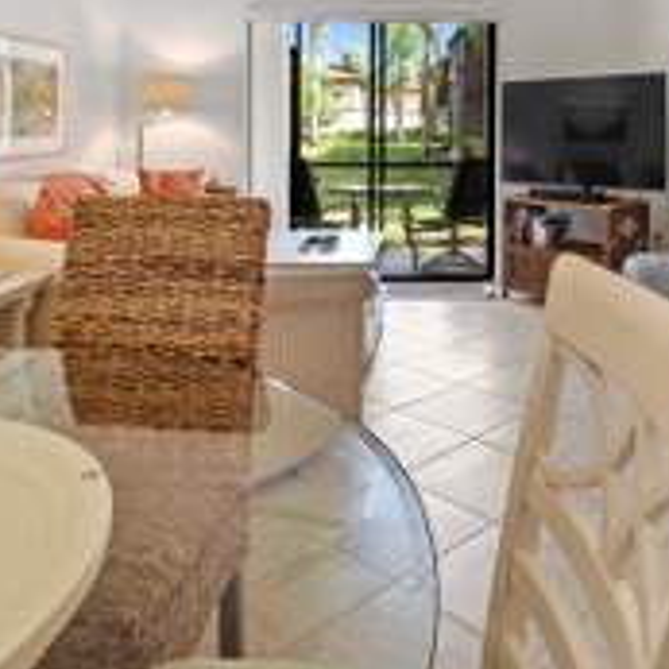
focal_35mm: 33
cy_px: 85
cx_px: 422
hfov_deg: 49.2
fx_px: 722
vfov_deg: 45.7
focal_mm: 14
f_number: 8
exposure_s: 1/2
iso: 250
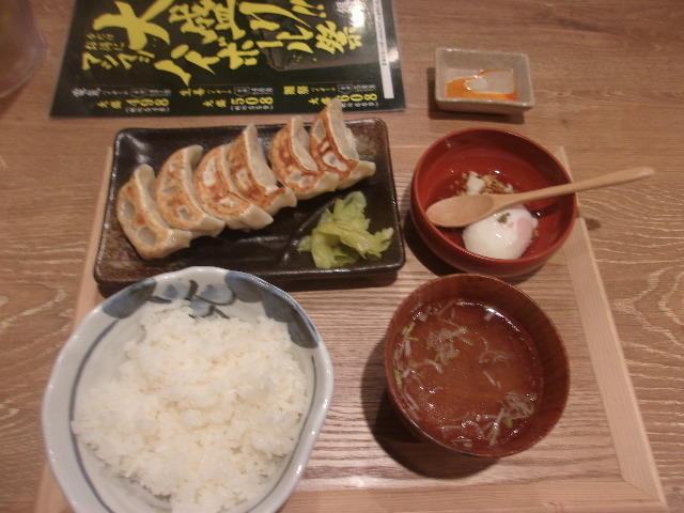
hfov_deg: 65.3
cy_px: 256
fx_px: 534
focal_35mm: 27
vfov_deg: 51.4
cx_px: 342
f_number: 3
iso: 80
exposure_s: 1/38
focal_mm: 4.9
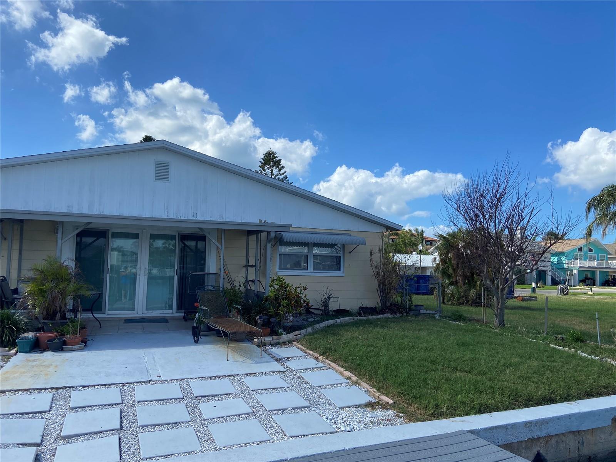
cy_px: 231
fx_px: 463
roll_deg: -1.9
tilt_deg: +2.5
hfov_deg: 67.3
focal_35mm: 26
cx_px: 308
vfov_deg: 53.1
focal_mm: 4.25
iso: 32
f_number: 1.8
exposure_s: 1/3040
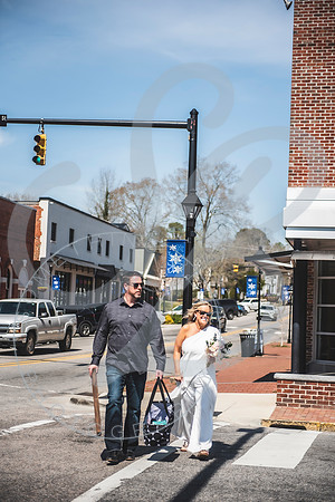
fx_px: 977
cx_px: 168
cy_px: 251
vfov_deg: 28.8
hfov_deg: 19.5
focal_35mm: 70
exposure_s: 1/1600
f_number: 2.8
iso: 100
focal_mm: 70
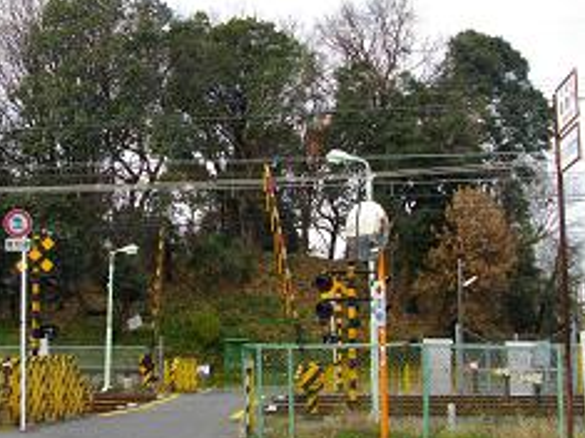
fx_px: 895
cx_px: 185
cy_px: 199
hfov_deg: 35.8
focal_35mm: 53
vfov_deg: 27.5
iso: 100
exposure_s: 1/250
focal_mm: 5.7
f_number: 2.9
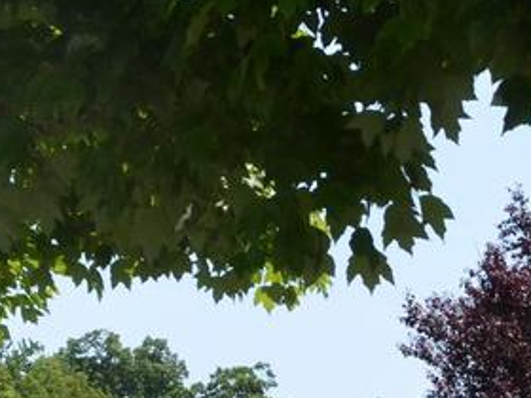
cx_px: 675
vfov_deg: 10.9
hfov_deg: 14.3
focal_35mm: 133
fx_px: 2040
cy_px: 534
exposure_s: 1/250
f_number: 8
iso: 140
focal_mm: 18
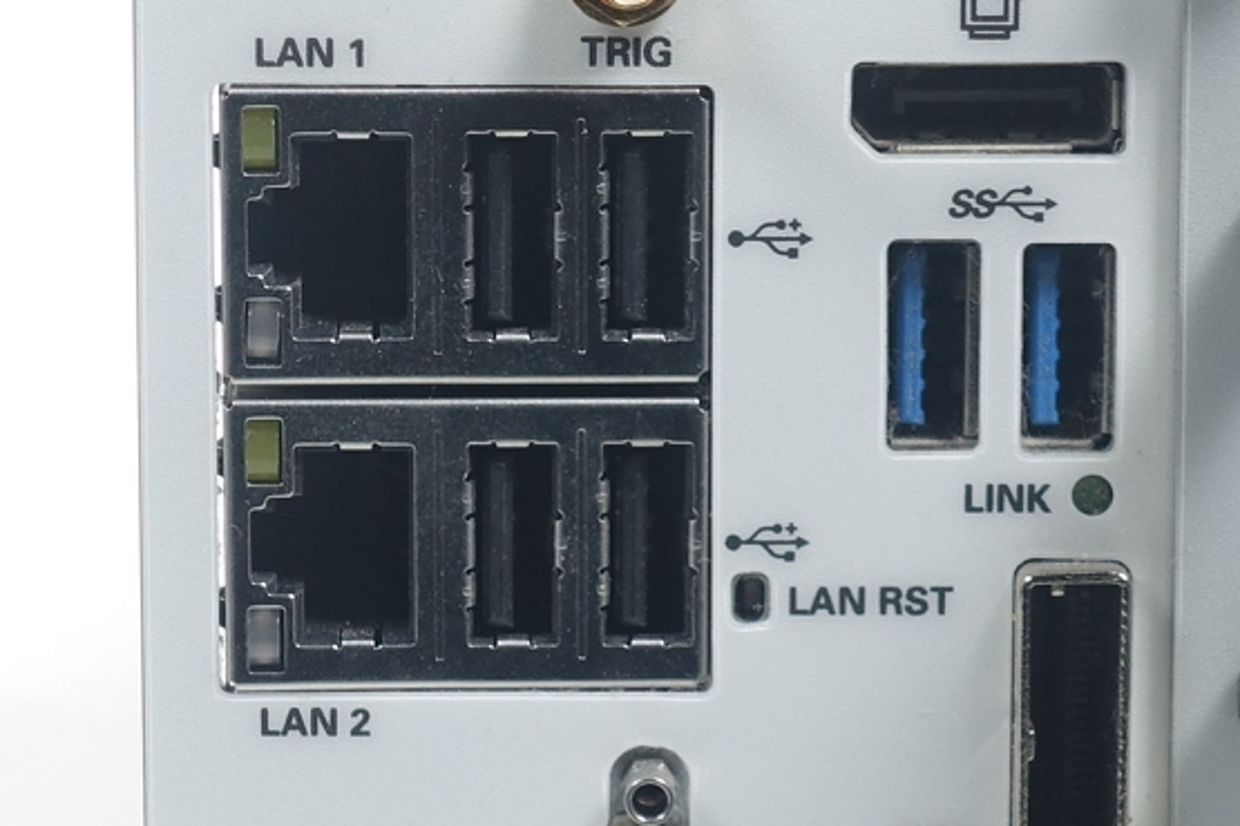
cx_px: 833
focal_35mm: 203
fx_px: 6992
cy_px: 582
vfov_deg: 6.8
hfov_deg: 10.1
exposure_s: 1/100
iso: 125
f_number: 4
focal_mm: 20.05
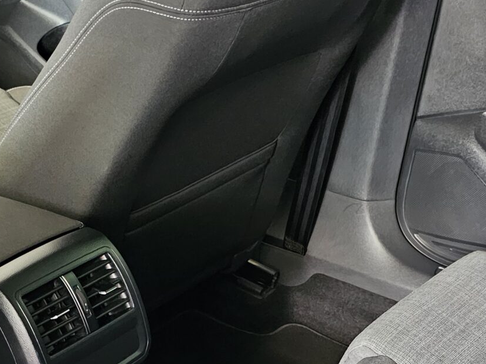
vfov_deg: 19.6
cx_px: 198
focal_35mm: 71
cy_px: 427
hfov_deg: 27.3
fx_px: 997
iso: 1000
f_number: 1.7
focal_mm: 6.3
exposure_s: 1/25
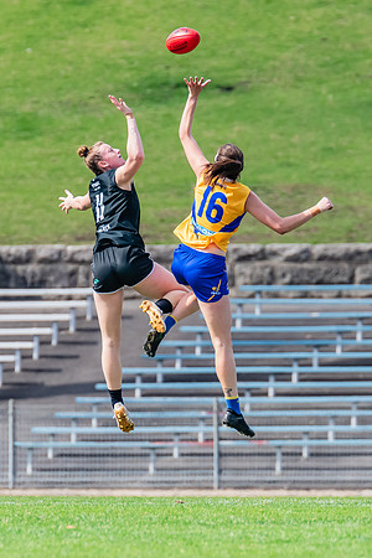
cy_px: 280
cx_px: 169
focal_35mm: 867
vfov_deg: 2.4
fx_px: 13437
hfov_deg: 1.6
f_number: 6.3
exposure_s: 1/1600
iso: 800
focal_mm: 420
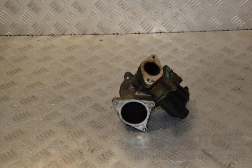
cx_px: 126
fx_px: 441
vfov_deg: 21.6
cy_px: 84
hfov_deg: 31.9
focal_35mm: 63
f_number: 8
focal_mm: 42
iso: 800
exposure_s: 1/200
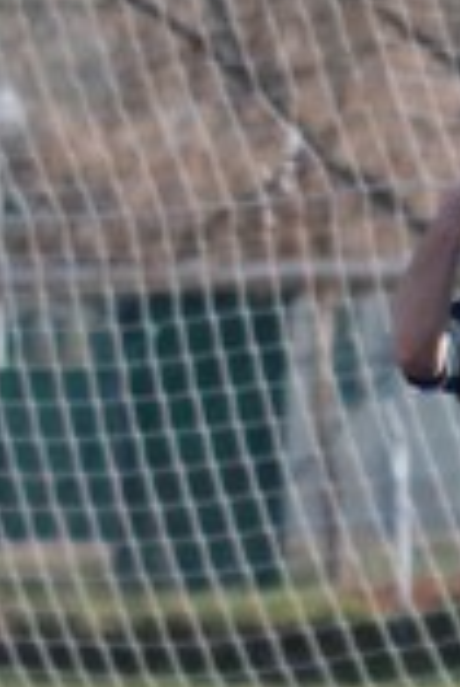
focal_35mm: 1258
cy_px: 525
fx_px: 24057
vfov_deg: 1.6
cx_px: 596
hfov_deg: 1.1
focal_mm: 200
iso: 400
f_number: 5.6
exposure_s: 1/1000
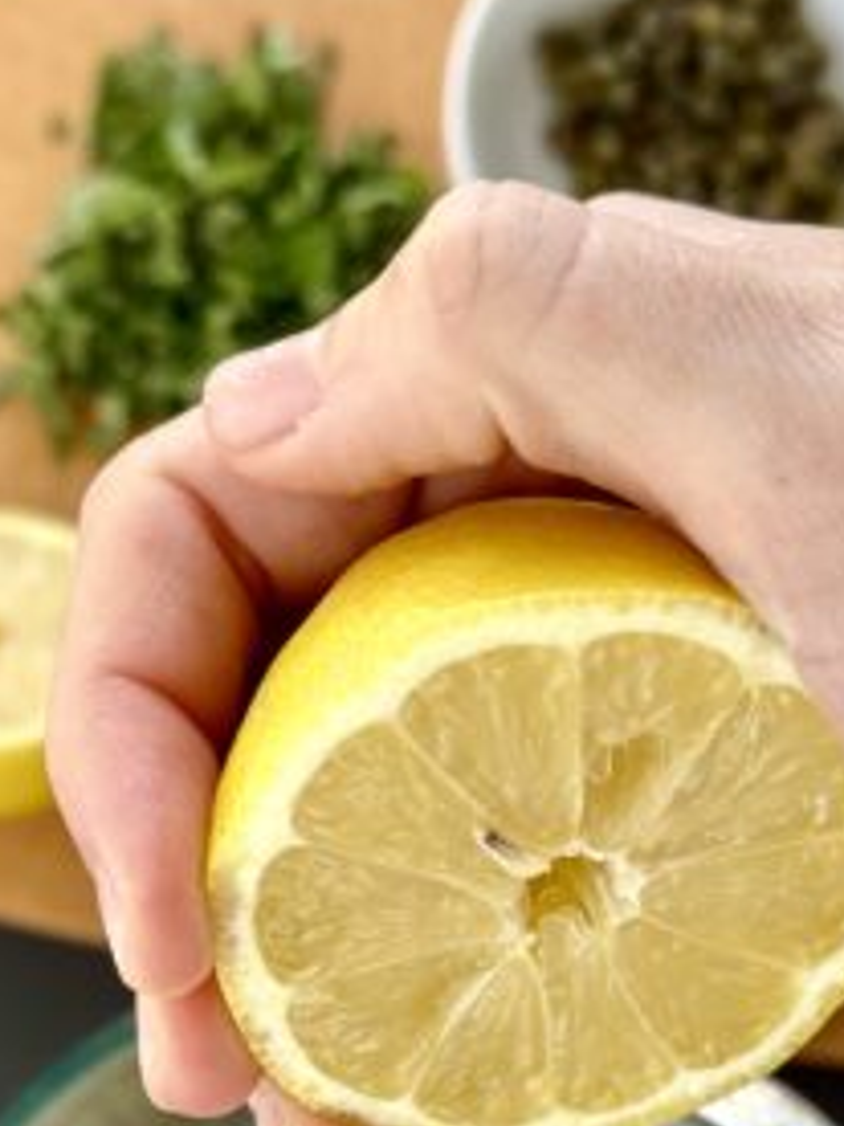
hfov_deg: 17.0
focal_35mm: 87
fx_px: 2828
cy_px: 975
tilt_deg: -81.9
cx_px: 328
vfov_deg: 22.1
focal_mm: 6.86
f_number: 1.78
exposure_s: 1/119
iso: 125
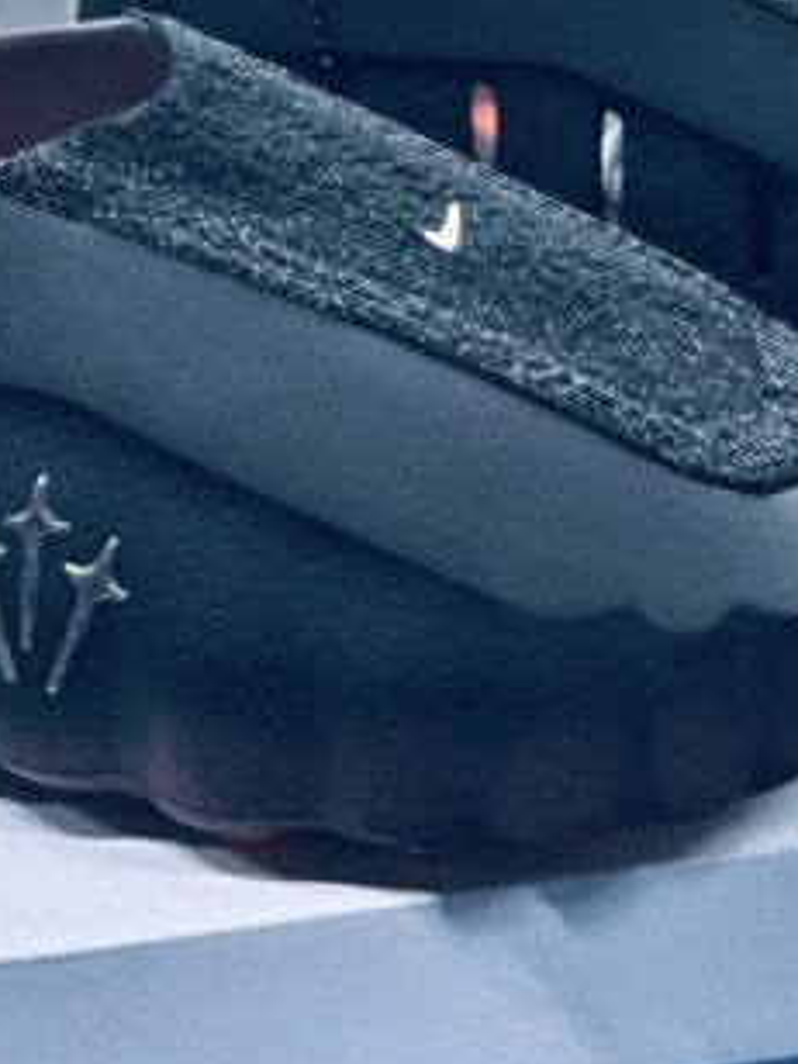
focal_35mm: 233
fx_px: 7162
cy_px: 392
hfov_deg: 6.4
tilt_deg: -29.4
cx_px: 446
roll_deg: -0.6
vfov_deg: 8.5
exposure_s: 1/50
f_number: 2.8
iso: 125
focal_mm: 9
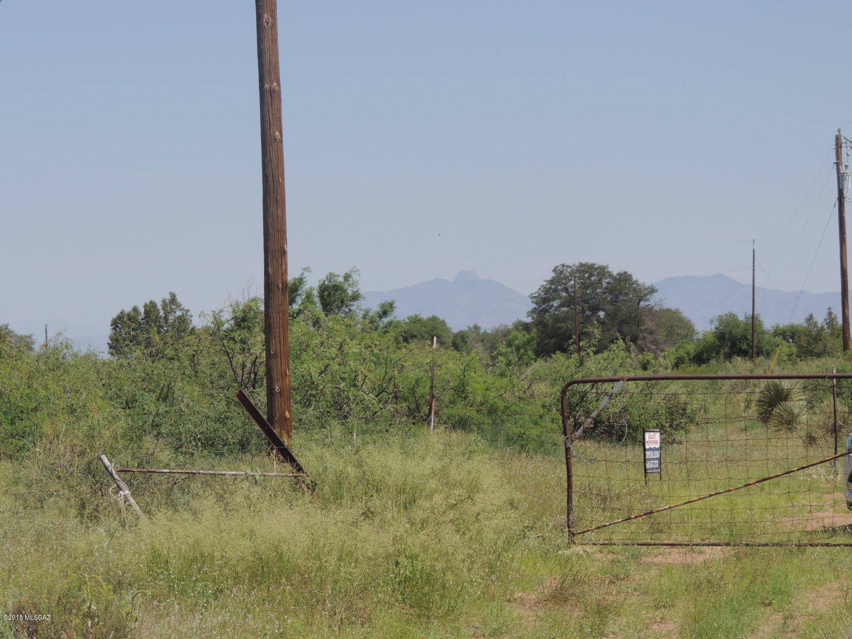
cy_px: 320
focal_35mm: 135
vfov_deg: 11.0
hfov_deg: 14.6
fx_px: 3323
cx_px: 426
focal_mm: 24
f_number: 4.3
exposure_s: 1/800
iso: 100
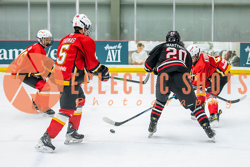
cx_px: 150
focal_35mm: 121
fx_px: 838
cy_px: 100
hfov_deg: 16.9
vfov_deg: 11.4
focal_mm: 82
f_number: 3.2
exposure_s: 1/640
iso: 2000
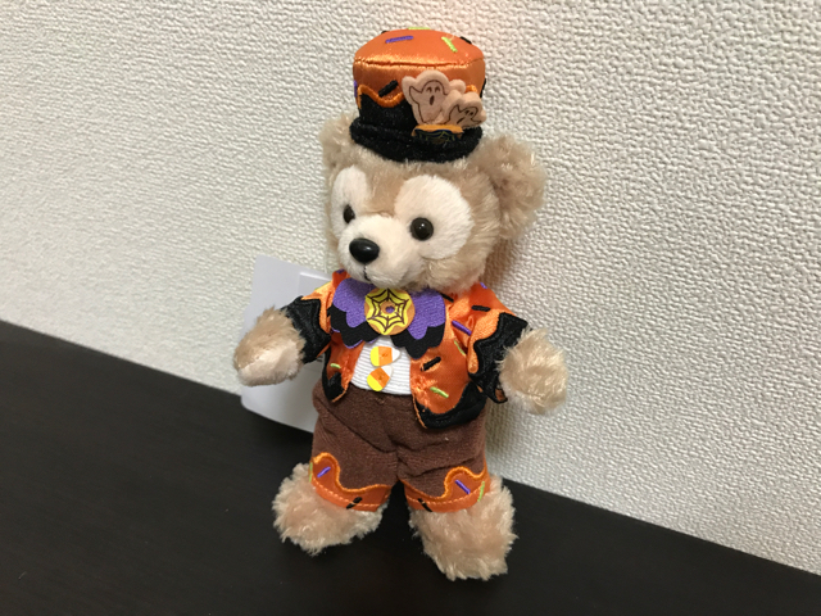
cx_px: 410
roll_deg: -1.9
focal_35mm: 28
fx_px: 664
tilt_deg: -31.6
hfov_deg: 63.4
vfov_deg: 49.7
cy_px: 308
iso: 50
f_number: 1.8
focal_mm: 3.99
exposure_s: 1/17
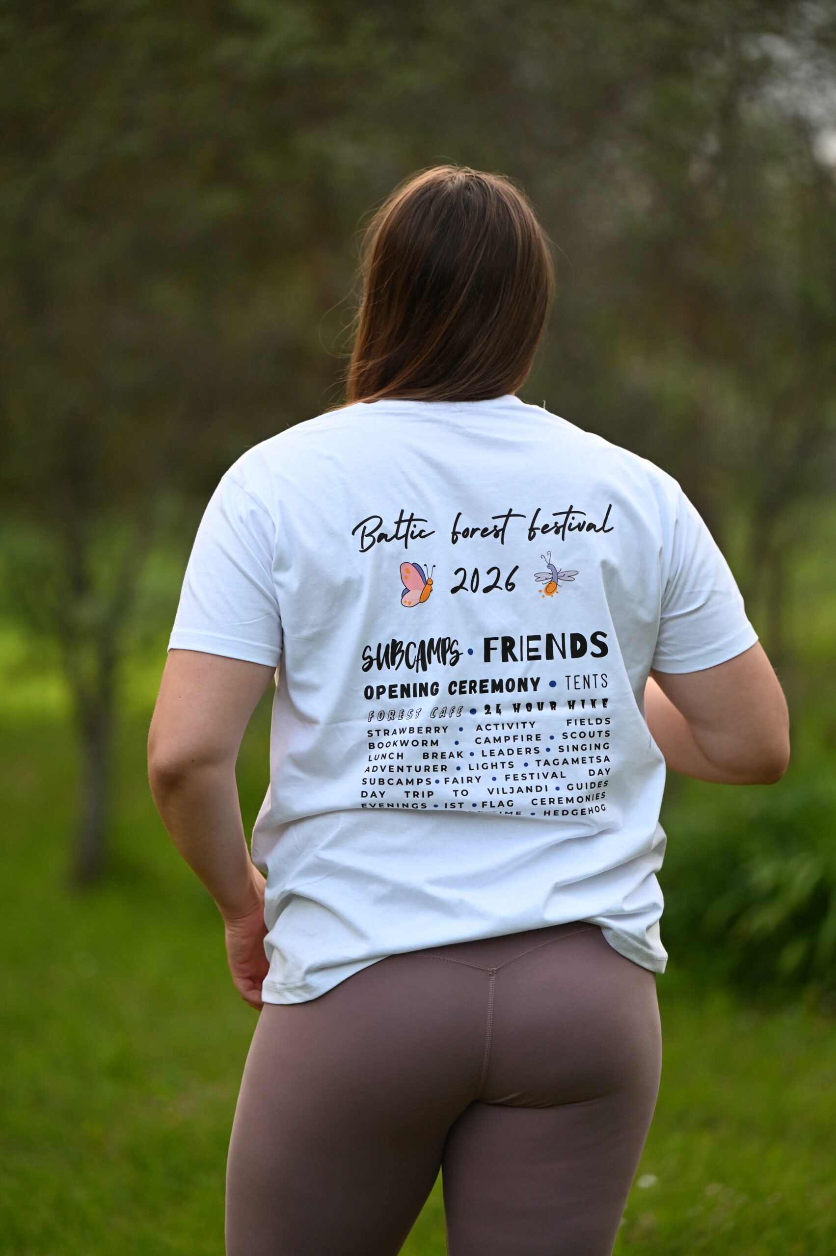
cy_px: 628
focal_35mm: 135
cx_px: 418
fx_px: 4709
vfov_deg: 15.2
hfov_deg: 10.1
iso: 1600
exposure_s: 1/800
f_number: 2.8
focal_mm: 135
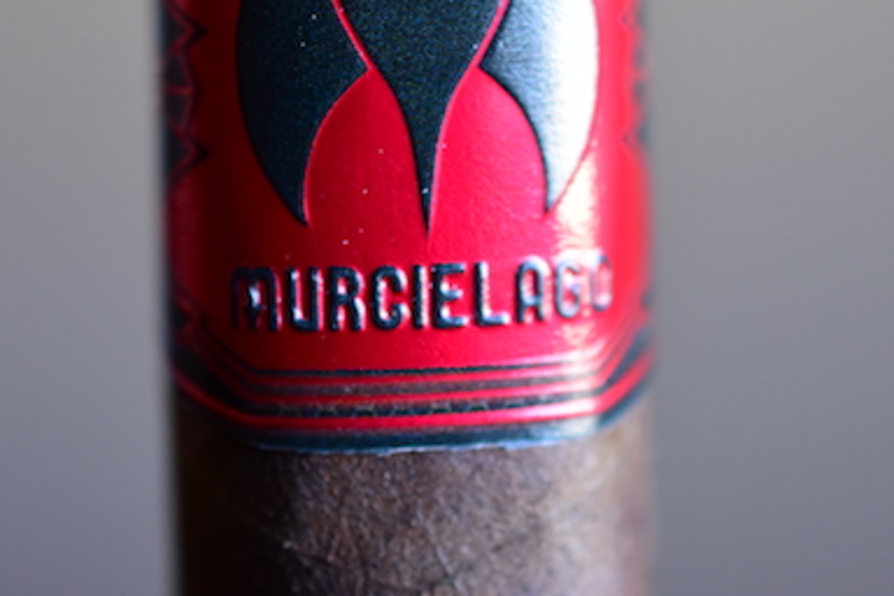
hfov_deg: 19.8
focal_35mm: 103
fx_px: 2558
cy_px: 88
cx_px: 412
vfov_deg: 13.2
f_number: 3.3
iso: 640
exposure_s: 1/30
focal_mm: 40
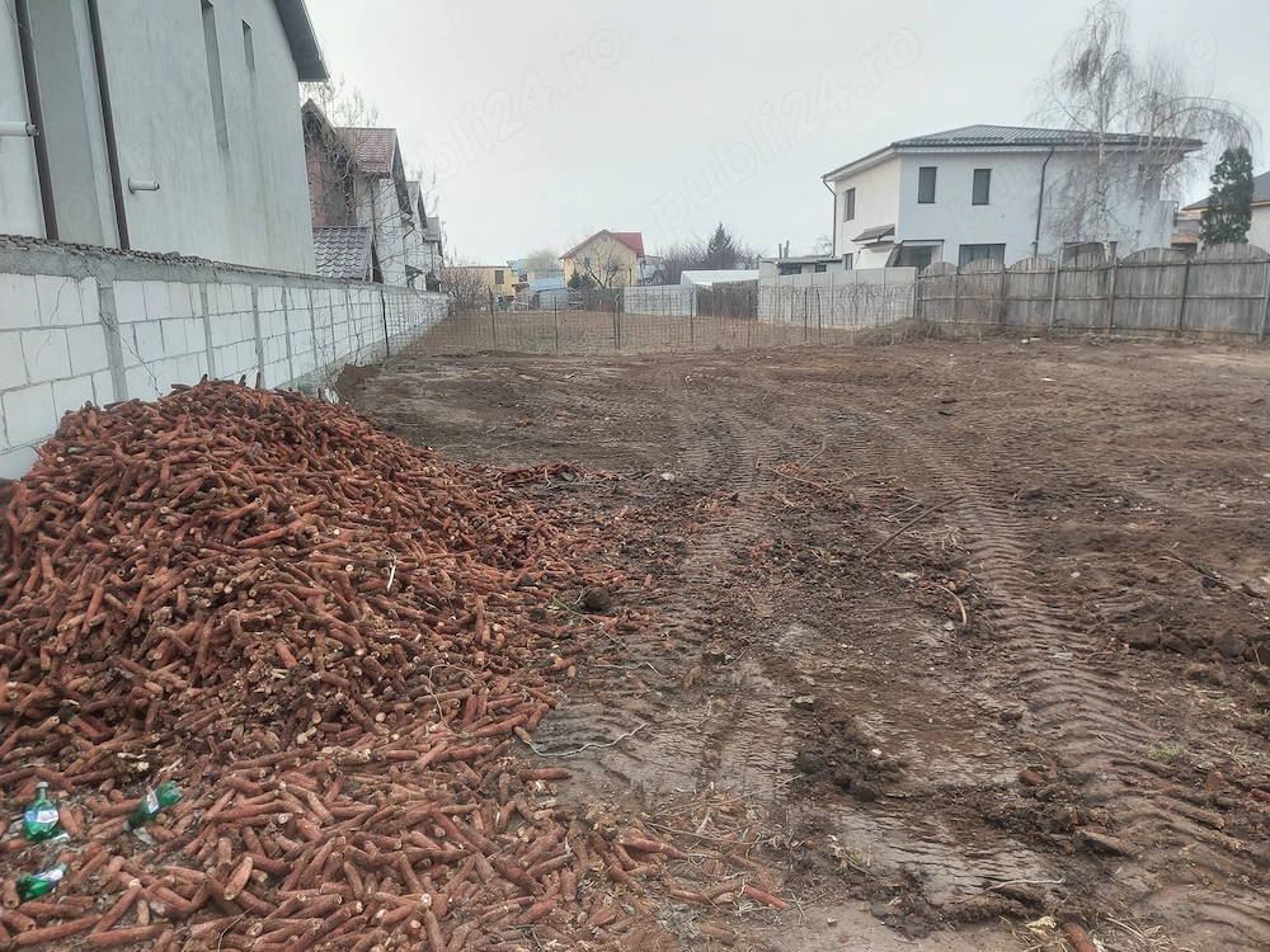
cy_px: 476
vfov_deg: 56.8
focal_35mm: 24
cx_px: 635
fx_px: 881
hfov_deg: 71.6
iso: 40
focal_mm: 5.23
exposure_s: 1/100
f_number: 1.8
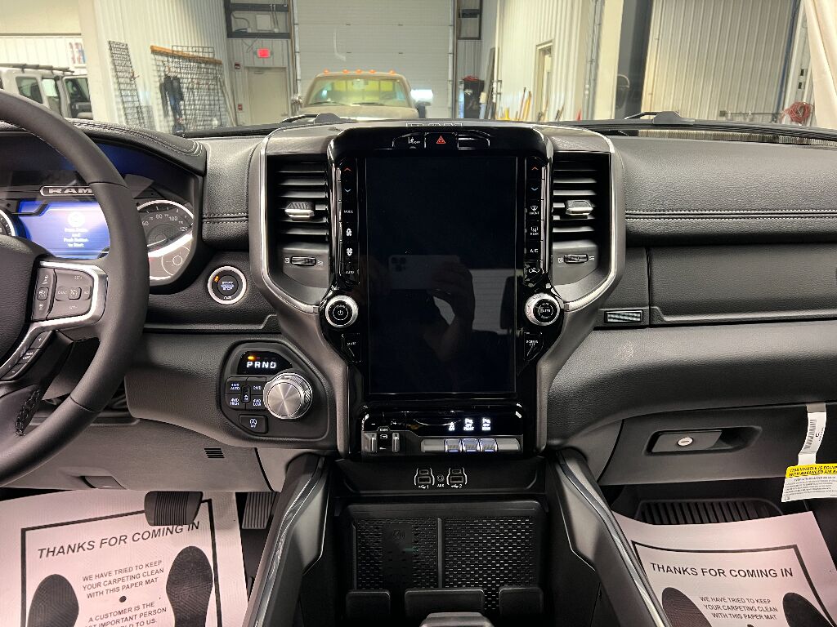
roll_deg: +0.2
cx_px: 418
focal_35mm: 26
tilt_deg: -19.2
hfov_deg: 67.3
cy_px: 314
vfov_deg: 53.1
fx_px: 629
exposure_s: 1/40
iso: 500
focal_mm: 5.7
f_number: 1.5
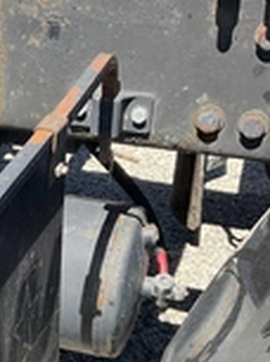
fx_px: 794
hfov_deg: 18.6
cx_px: -19
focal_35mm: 76
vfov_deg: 25.3
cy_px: 291
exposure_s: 1/568
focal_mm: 3
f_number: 1.8
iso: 25
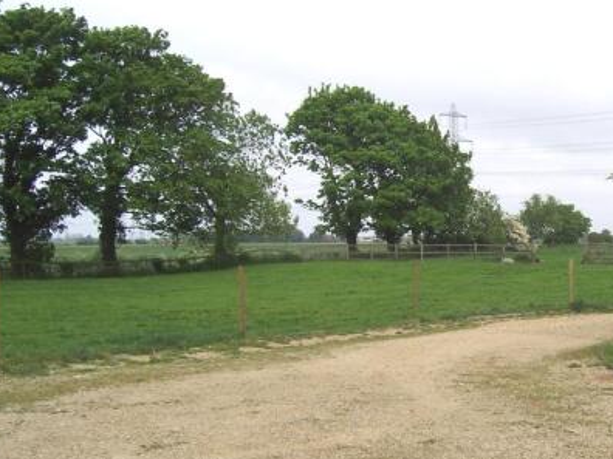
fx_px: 885
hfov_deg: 37.5
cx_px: 437
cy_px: 251
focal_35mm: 50
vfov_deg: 29.1
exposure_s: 1/350
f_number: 5.6
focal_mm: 5.6
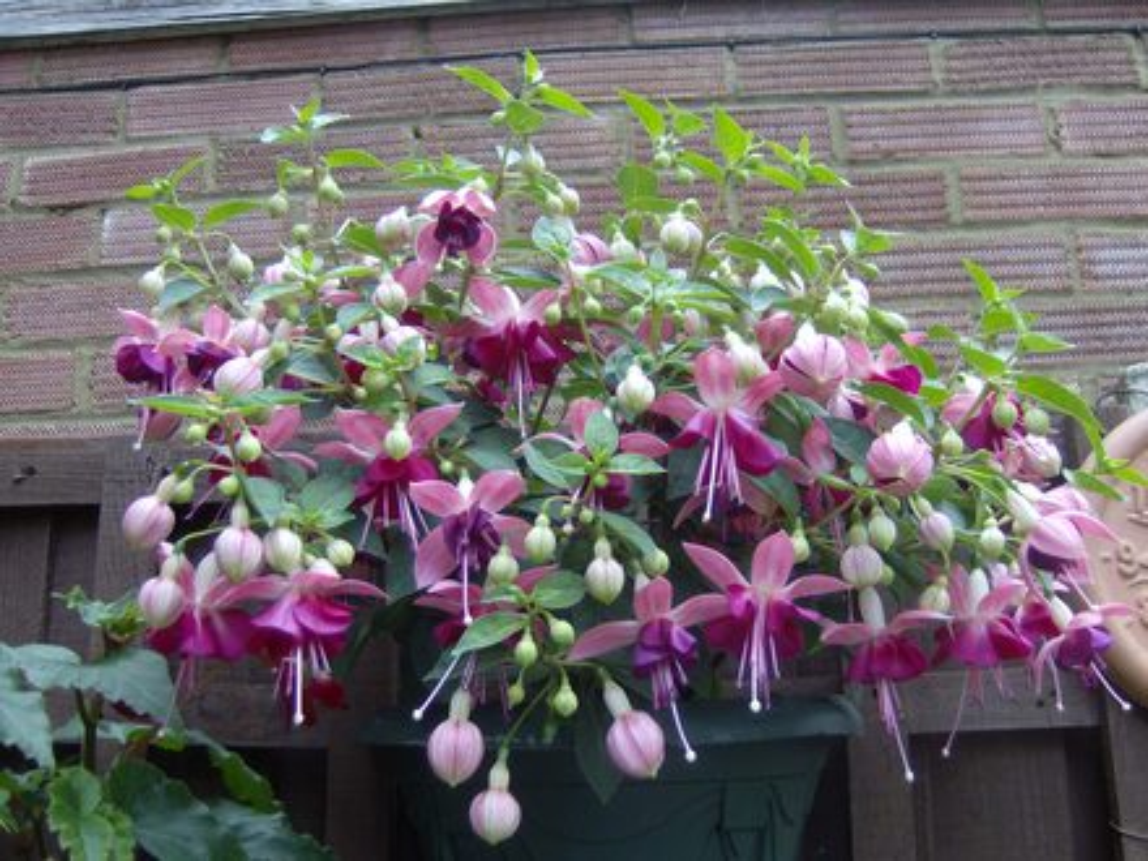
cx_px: 574
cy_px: 430
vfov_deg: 39.7
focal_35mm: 36
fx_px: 1194
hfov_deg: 51.4
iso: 100
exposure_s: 1/126
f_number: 2.8
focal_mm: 6
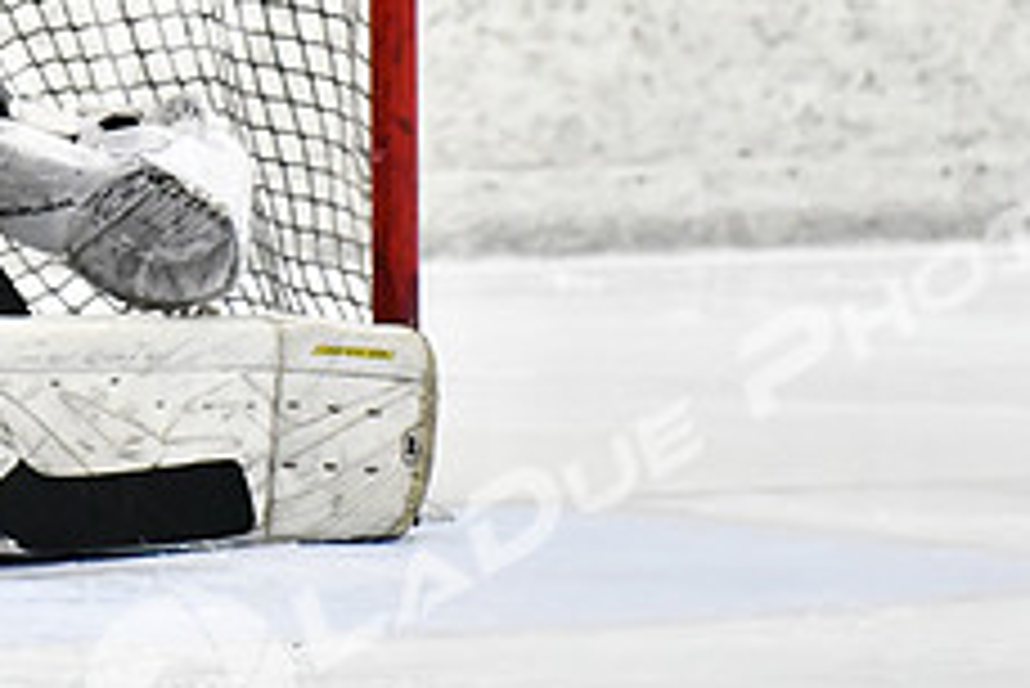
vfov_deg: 1.9
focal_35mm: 721
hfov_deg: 2.9
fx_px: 20641
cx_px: 76
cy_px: 34
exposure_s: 1/1250
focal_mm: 190
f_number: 2.8
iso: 5000
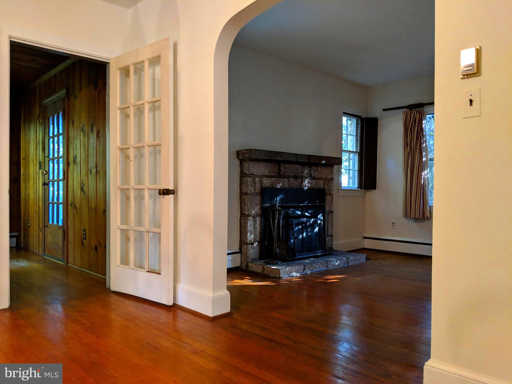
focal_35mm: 27
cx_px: 256
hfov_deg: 65.3
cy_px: 192
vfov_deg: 51.4
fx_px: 399
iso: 400
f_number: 1.8
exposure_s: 1/60
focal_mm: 4.44
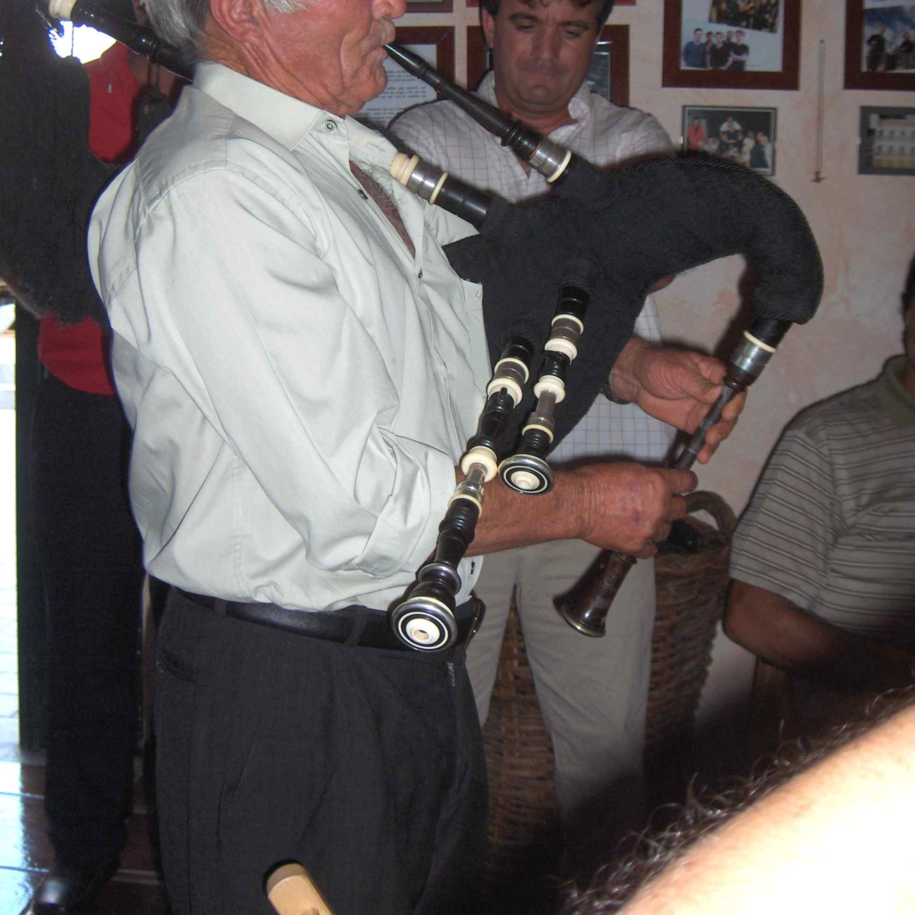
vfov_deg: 36.5
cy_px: 332
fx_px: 1376
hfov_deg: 36.8
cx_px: 458
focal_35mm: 46
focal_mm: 8
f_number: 2.8
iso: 100
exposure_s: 1/60
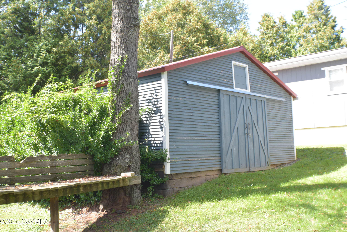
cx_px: 174
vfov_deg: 26.5
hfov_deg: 38.9
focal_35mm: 51
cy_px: 116
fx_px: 492
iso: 560
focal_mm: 34
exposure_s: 1/50
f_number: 16
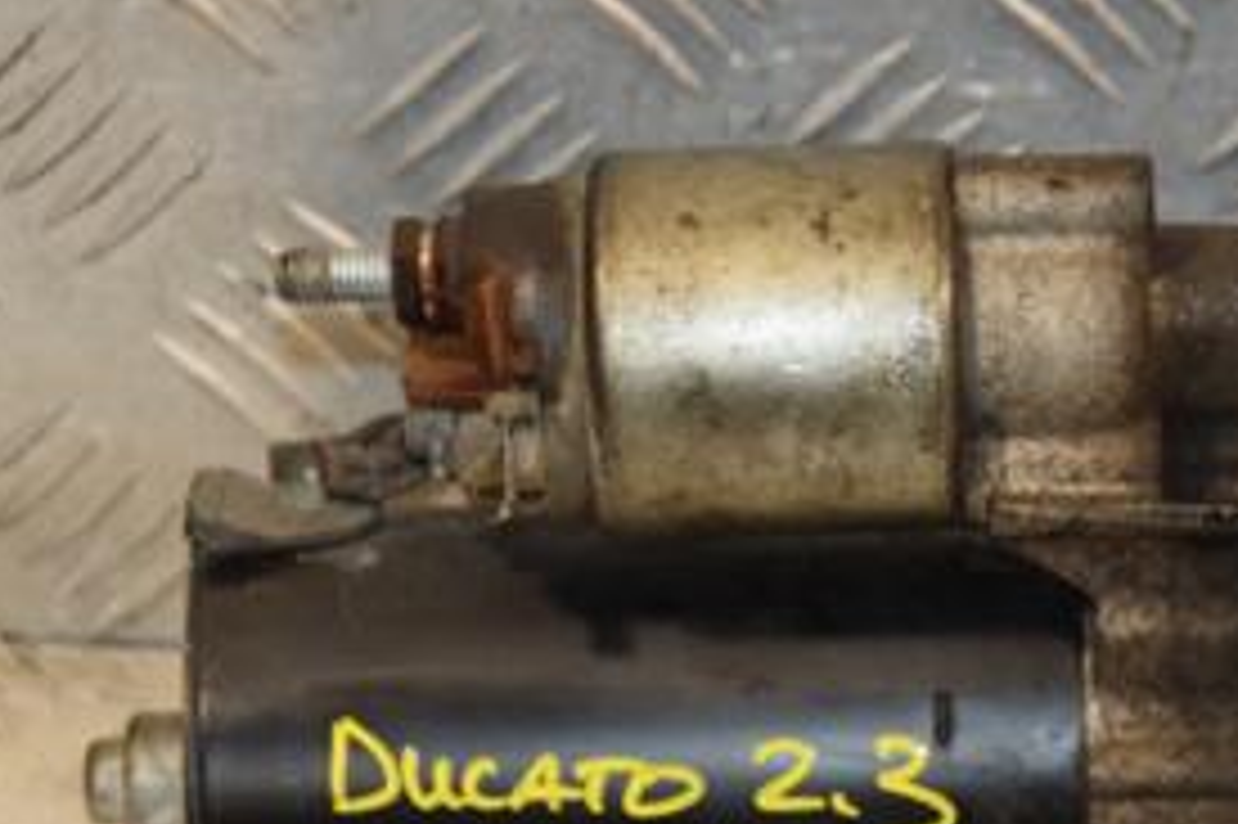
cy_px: 572
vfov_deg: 6.0
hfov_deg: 9.0
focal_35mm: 229
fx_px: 7870
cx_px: 891
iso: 800
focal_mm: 70
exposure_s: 1/160
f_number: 5.3
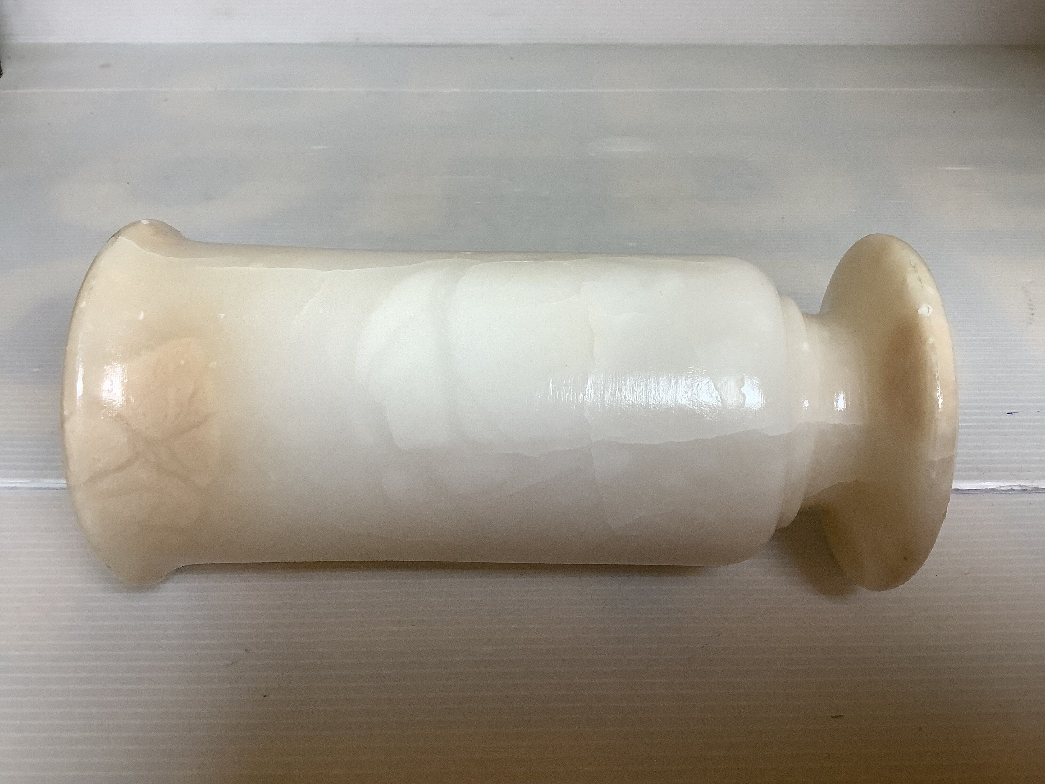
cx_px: 522
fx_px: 936
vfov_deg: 45.4
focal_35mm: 31
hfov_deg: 58.4
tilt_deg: -34.2
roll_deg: +1.0
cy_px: 392
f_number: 2.4
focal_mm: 3.3
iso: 80
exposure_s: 1/100
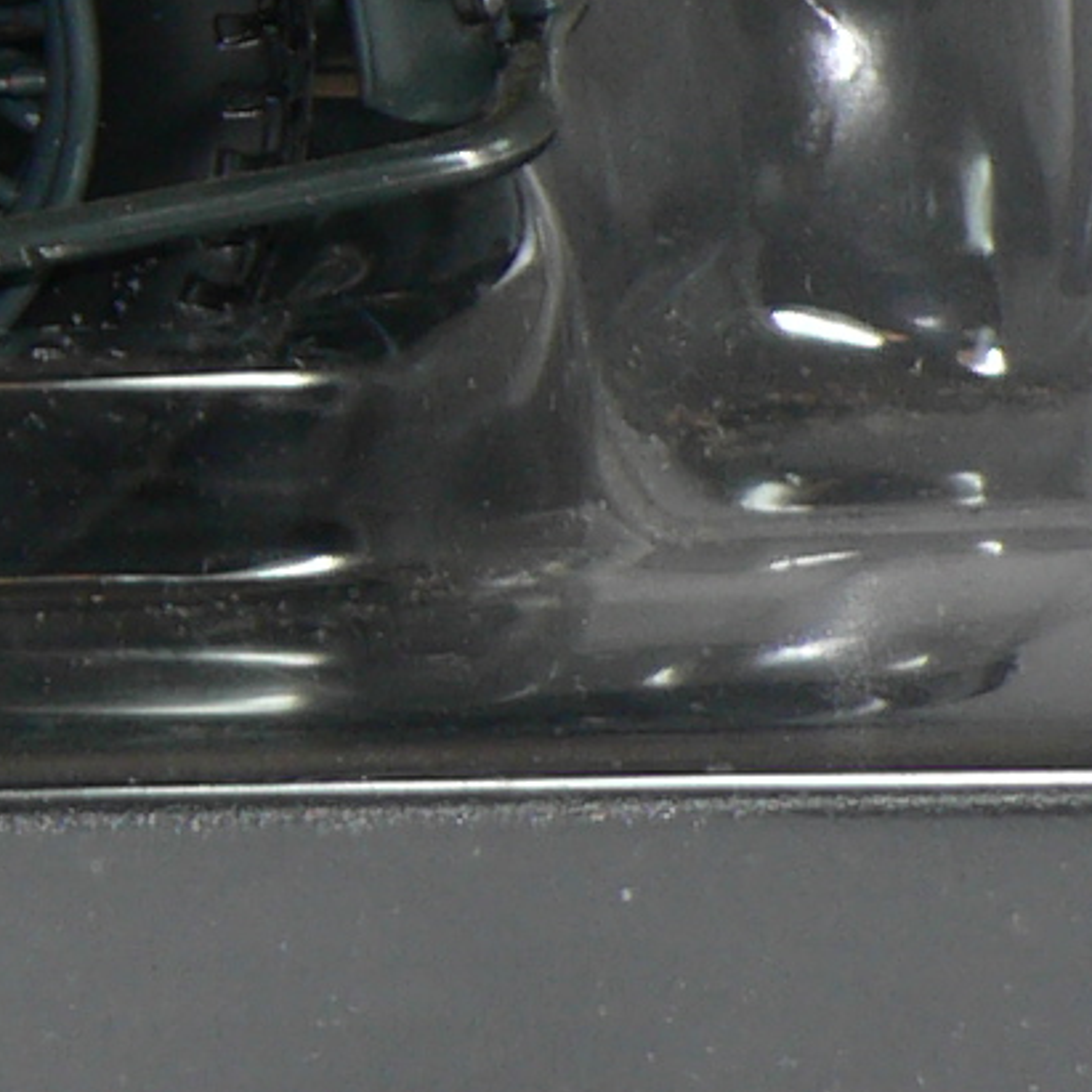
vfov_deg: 5.6
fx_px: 10993
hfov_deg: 5.5
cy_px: -569
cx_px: -1206
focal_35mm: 308
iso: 80
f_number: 3.2
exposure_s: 1/60
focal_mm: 9.3
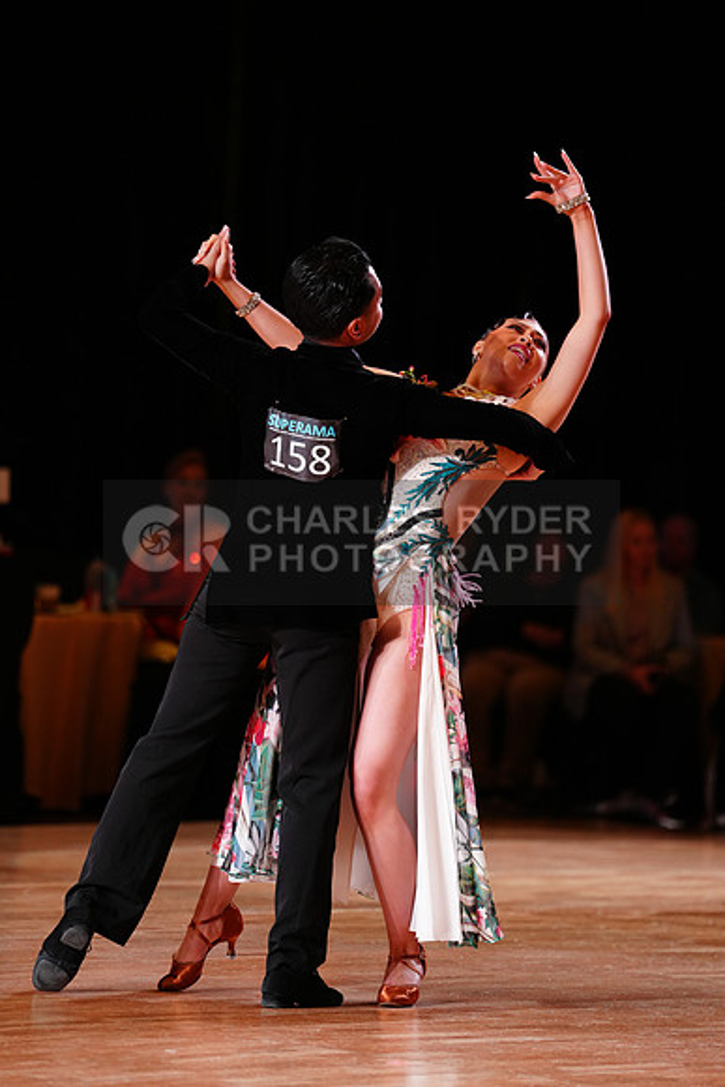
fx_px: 5132
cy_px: 544
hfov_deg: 8.1
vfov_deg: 12.1
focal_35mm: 170
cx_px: 362
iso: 1600
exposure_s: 1/400
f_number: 2.8
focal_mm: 170
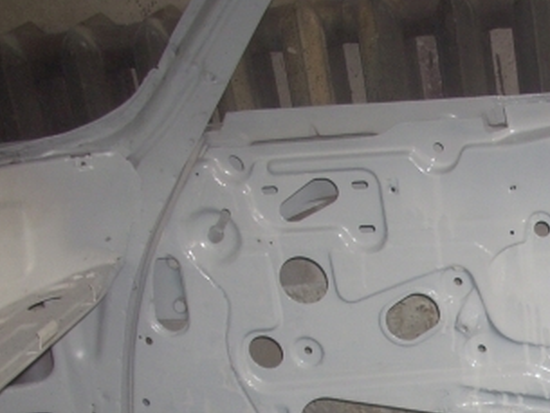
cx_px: 622
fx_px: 1446
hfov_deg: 20.4
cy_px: 484
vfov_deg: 15.7
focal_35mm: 91
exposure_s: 1/60
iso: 64
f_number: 2.8
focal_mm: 6.2
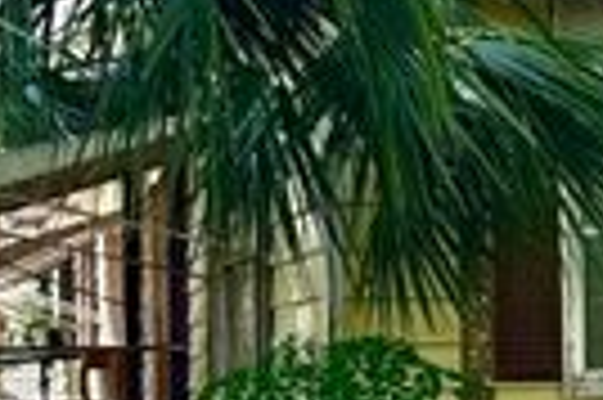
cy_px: 348
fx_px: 1556
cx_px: 1076
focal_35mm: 93
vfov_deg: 14.5
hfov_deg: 17.8
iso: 100
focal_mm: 6.76
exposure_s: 1/547
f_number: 1.78
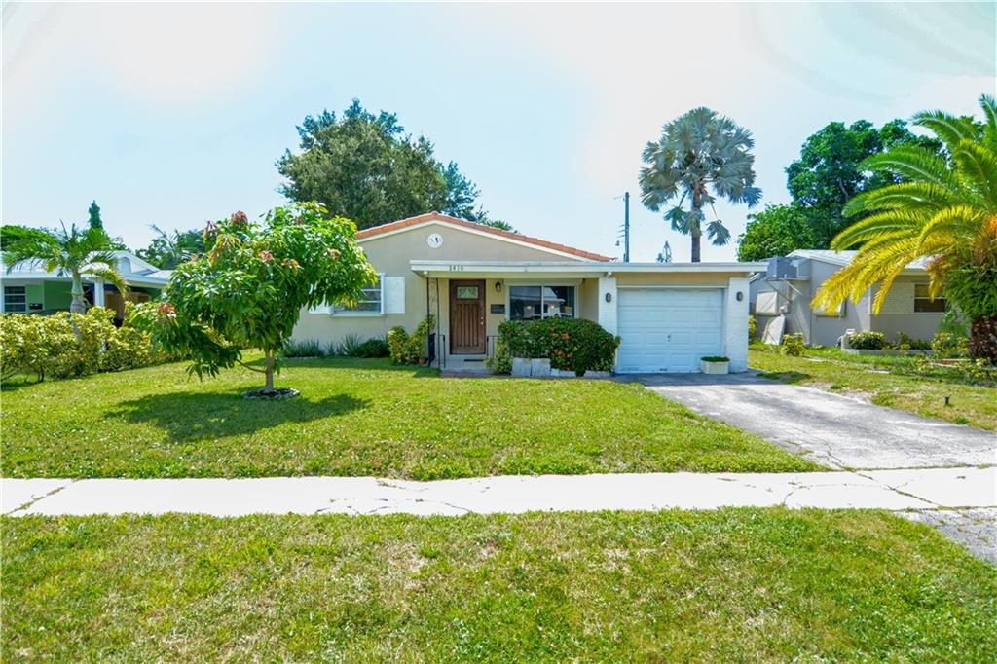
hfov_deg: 90.0
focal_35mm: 18
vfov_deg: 67.3
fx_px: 498
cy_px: 332
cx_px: 498
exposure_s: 1/250
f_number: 7.1
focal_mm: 12
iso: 200
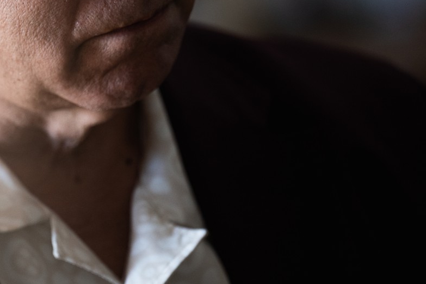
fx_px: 5443
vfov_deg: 3.0
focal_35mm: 460
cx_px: -16
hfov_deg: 4.5
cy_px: 50
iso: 800
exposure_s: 1/400
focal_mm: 200
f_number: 2.8
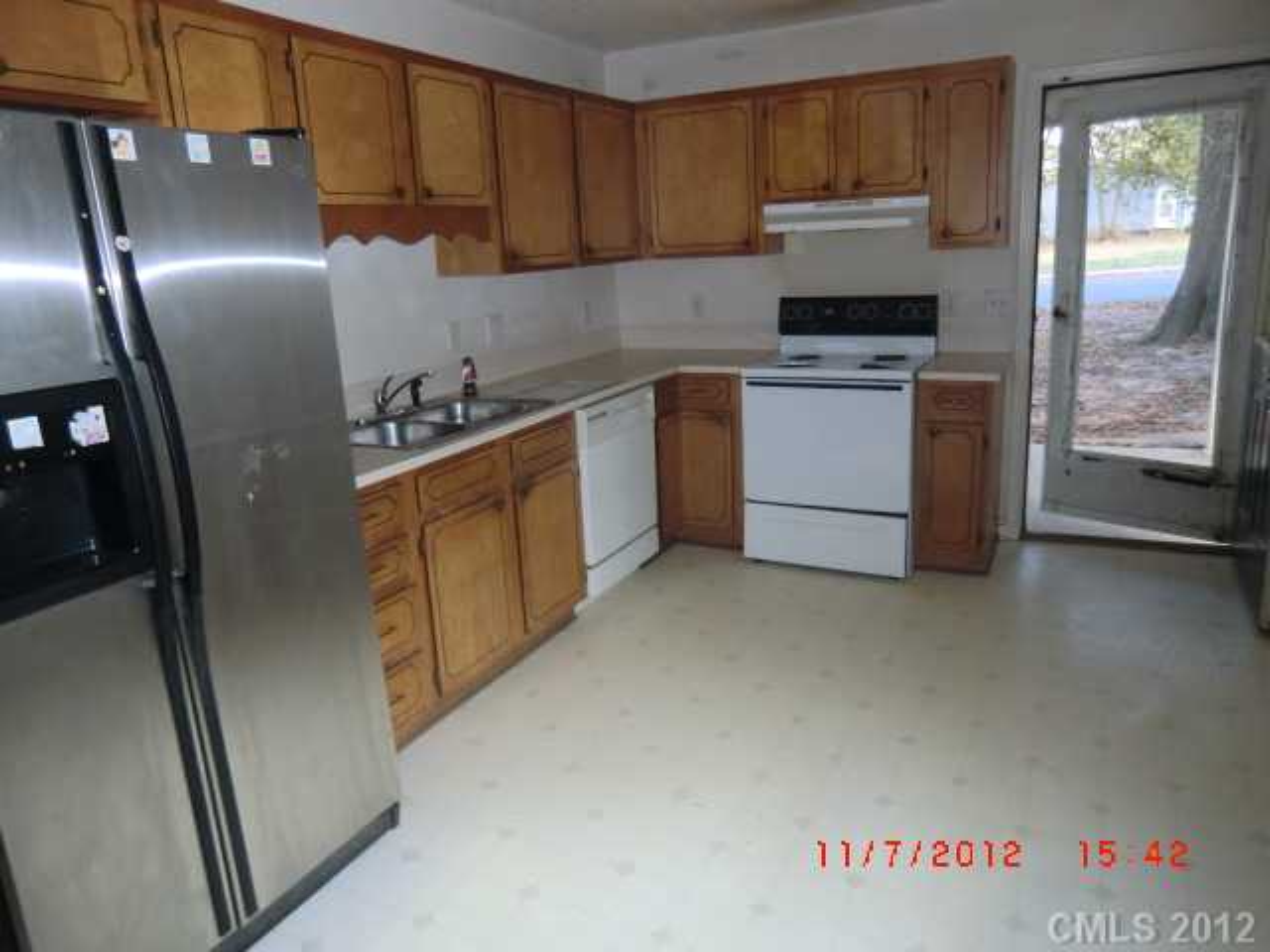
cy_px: 476
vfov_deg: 56.8
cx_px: 635
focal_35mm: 24
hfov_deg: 71.6
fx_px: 881
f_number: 3.2
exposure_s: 1/60
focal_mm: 4.3
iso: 400
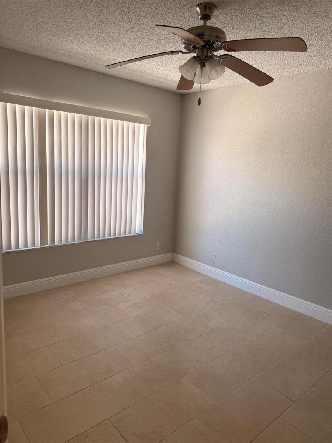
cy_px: 222
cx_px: 166
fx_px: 307
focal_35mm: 24
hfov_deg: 56.8
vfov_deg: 71.6
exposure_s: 1/120
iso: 125
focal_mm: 6.76
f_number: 1.78
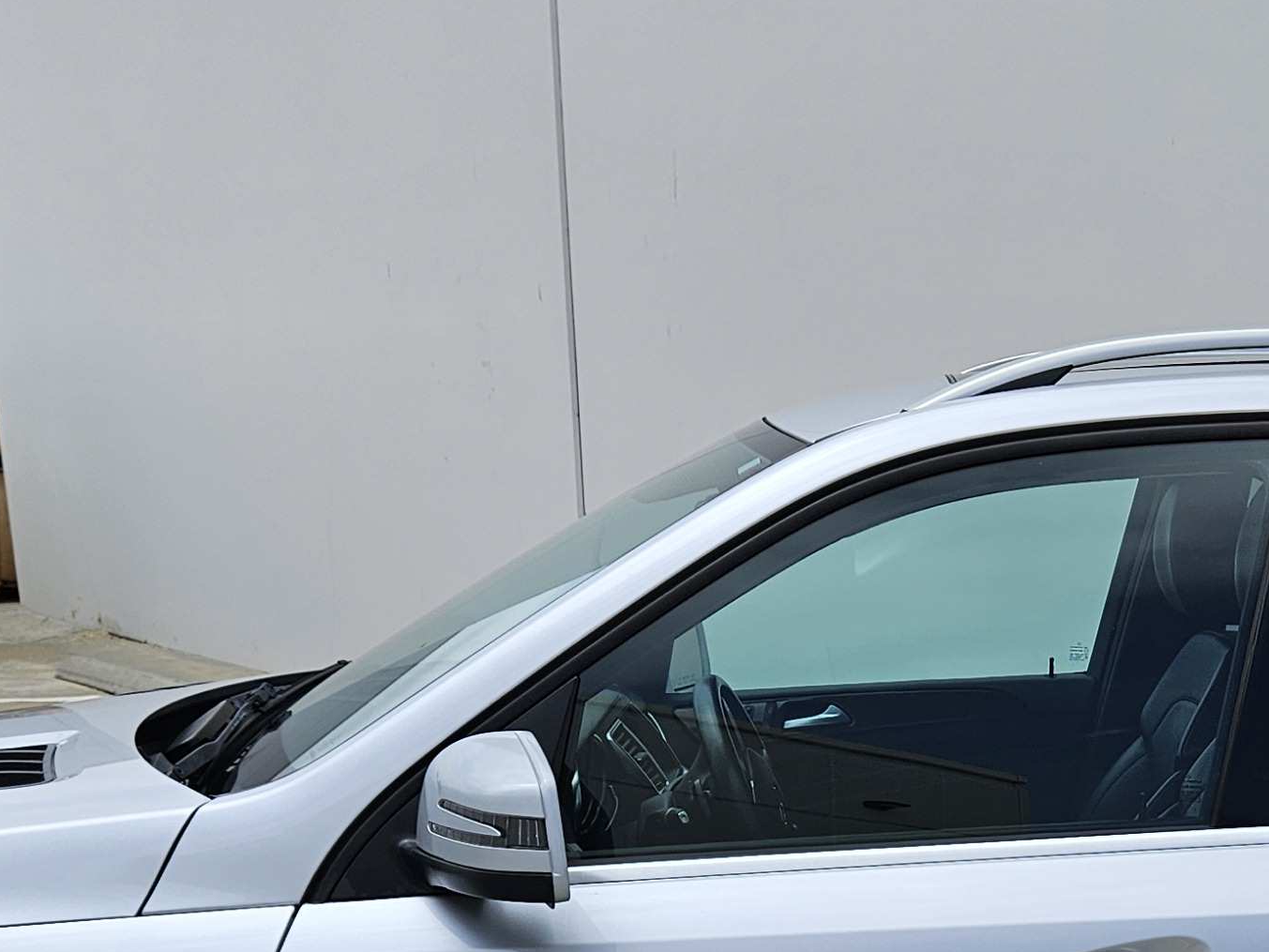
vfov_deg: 20.0
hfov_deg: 27.9
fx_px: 2493
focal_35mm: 68
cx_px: 1046
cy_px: 1206
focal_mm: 5.4
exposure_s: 1/2216
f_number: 1.8
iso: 25
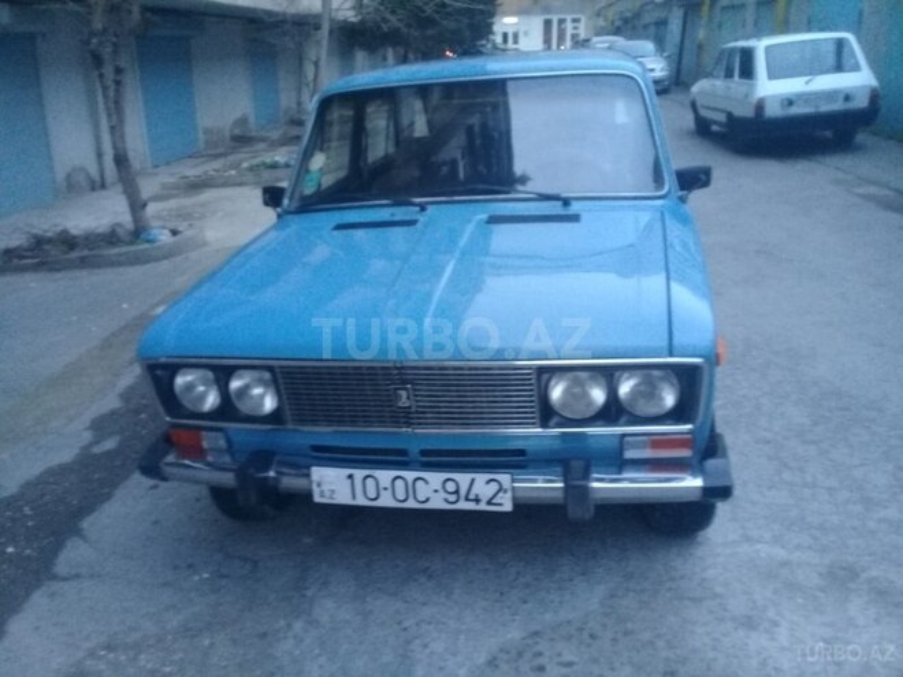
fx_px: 809
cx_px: 452
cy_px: 338
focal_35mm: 31
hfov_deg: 58.4
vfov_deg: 45.4
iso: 250
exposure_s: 1/17
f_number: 2.2
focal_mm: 3.3
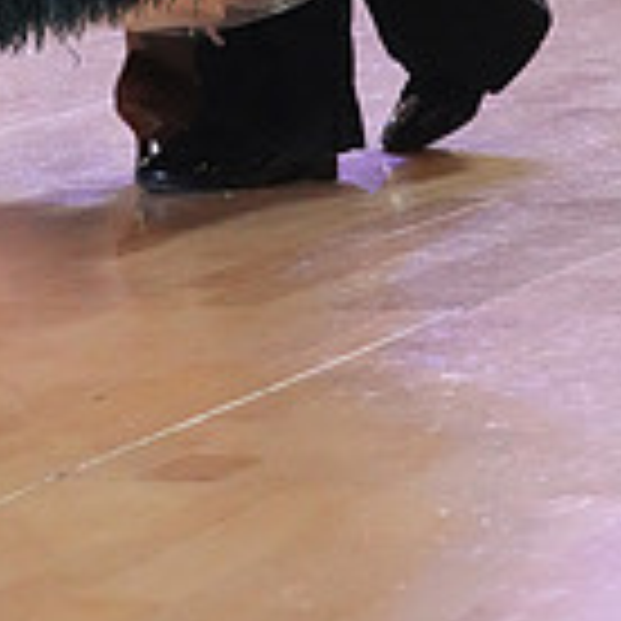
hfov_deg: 5.9
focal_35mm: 297
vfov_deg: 5.8
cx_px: 52
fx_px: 6028
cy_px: -590
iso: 10000
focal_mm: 83
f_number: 7.1
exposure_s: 1/320
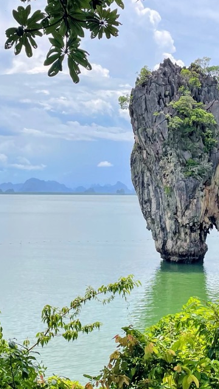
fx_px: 599
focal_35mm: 58
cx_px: 138
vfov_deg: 36.0
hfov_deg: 20.7
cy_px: 181
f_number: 1.6
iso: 32
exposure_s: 1/6135
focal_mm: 4.2
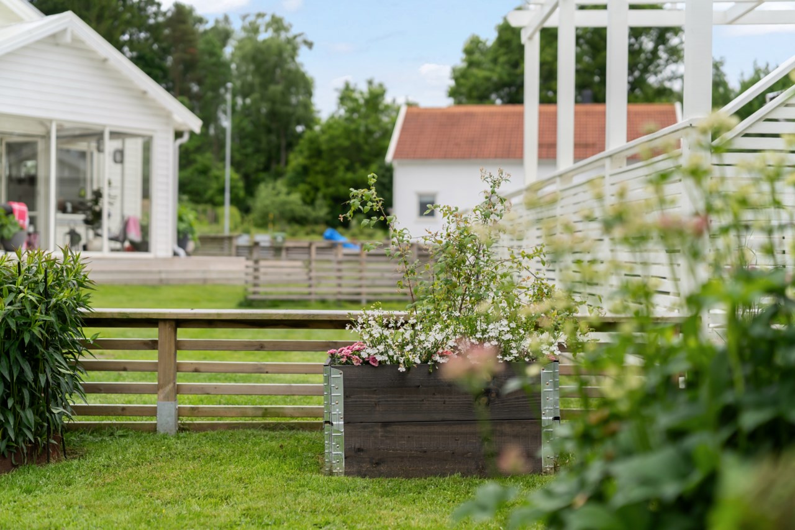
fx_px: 1104
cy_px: 265
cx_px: 398
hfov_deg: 39.6
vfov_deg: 27.0
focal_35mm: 50
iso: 400
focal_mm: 50
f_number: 2.5
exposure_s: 1/2500
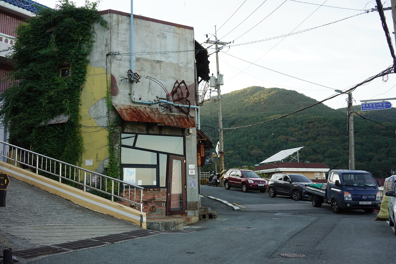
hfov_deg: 54.4
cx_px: 198
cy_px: 132
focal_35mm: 35
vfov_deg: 37.9
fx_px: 385
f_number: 9
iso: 400
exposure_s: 1/125
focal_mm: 35
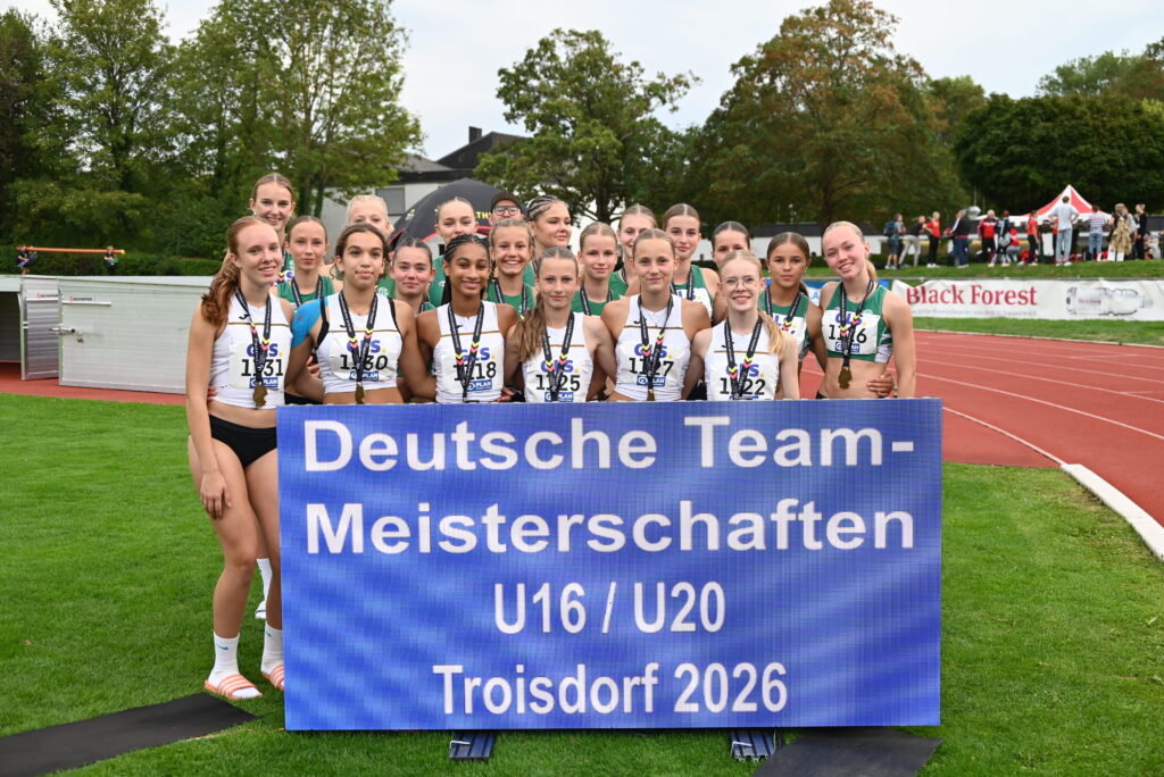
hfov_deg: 44.5
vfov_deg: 30.6
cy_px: 388
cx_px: 582
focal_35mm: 44
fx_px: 1423
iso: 400
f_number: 5.3
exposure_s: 1/200
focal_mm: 44
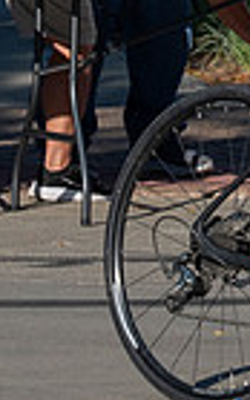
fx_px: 5870
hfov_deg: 2.4
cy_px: -189
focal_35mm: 539
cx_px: 747
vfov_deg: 3.9
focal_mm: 70
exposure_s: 1/200
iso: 200
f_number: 13
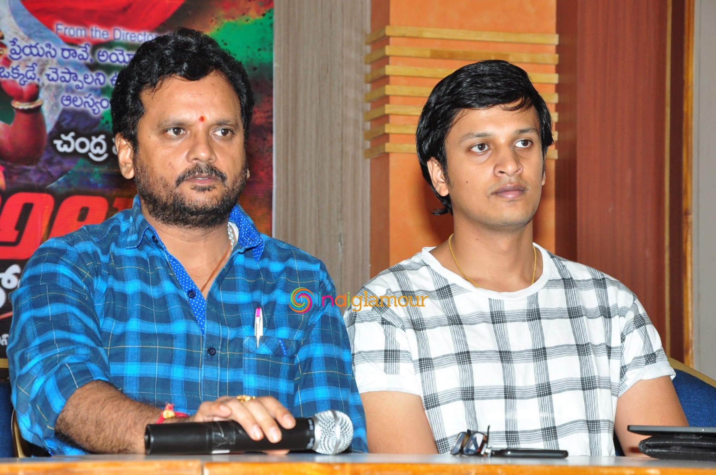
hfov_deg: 16.1
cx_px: 358
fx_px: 2533
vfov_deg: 10.7
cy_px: 238
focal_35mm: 128
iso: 500
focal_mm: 85
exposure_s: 1/125
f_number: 9
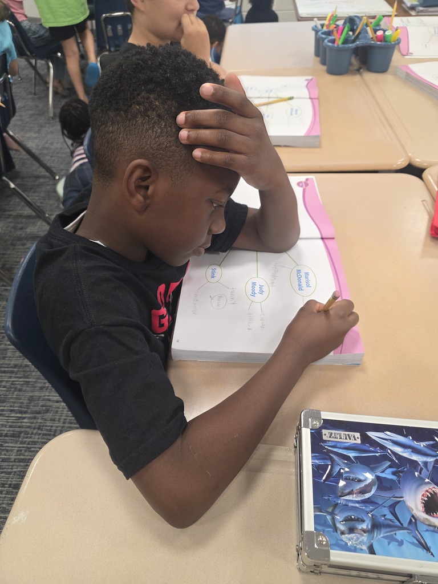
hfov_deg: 58.9
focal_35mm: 23
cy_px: 292
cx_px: 219
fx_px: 388
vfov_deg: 73.9
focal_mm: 6.3
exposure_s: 1/120
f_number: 1.7
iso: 200
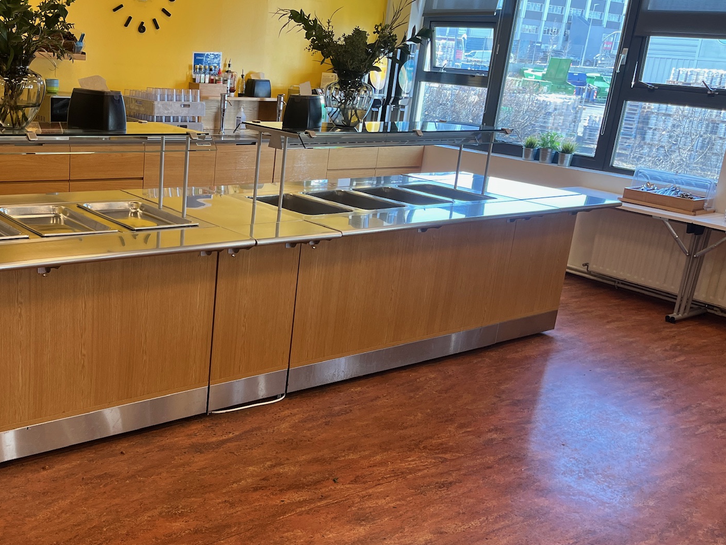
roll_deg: -3.5
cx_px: 206
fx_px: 797
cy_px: 290
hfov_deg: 47.6
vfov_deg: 37.7
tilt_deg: -16.9
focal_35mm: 38
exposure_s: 1/100
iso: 80
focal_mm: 5.1
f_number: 1.6
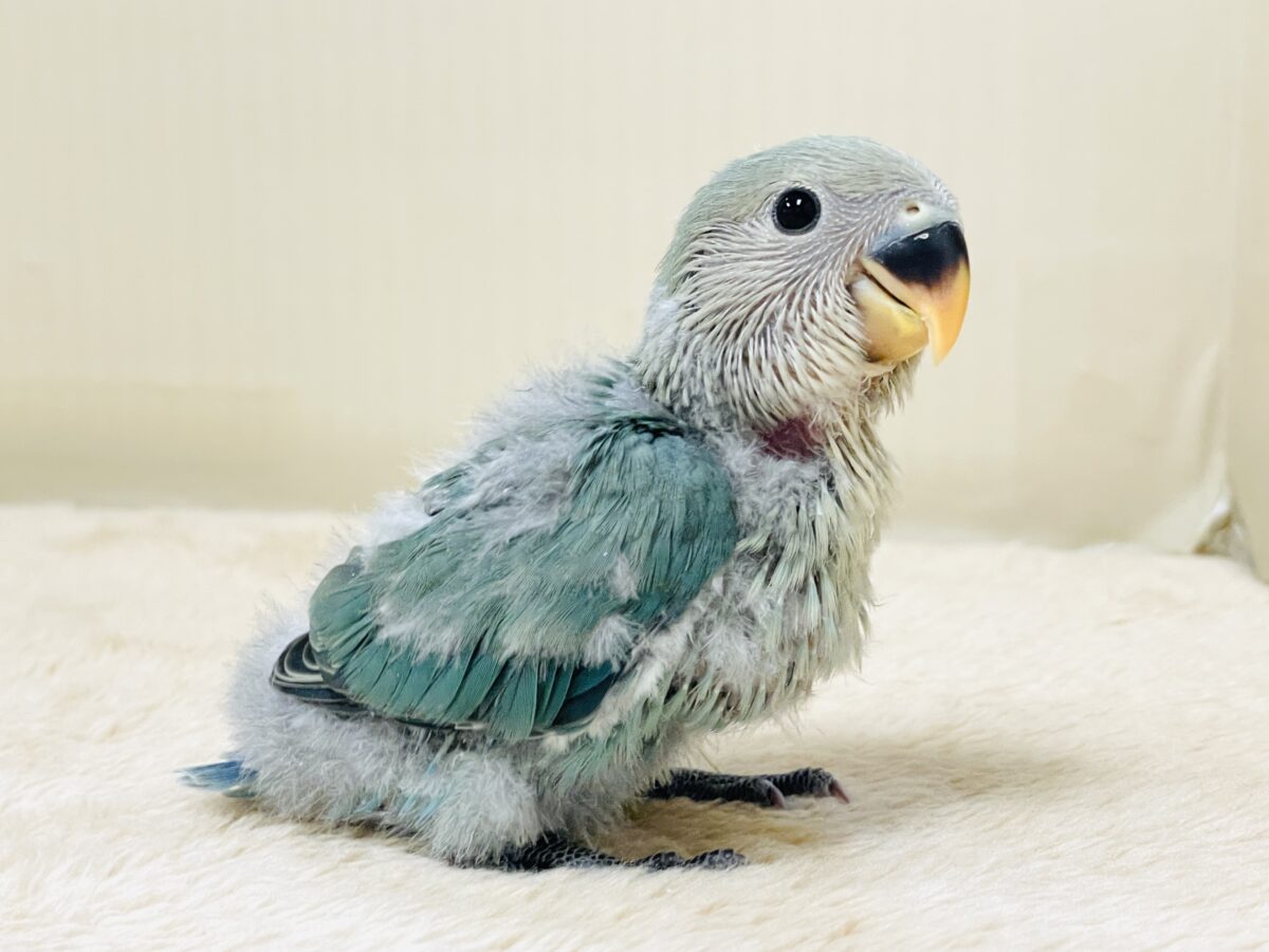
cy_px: 476
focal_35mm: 52
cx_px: 634
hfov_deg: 36.8
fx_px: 1906
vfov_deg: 28.0
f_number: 2
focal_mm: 6
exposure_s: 1/99
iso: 125
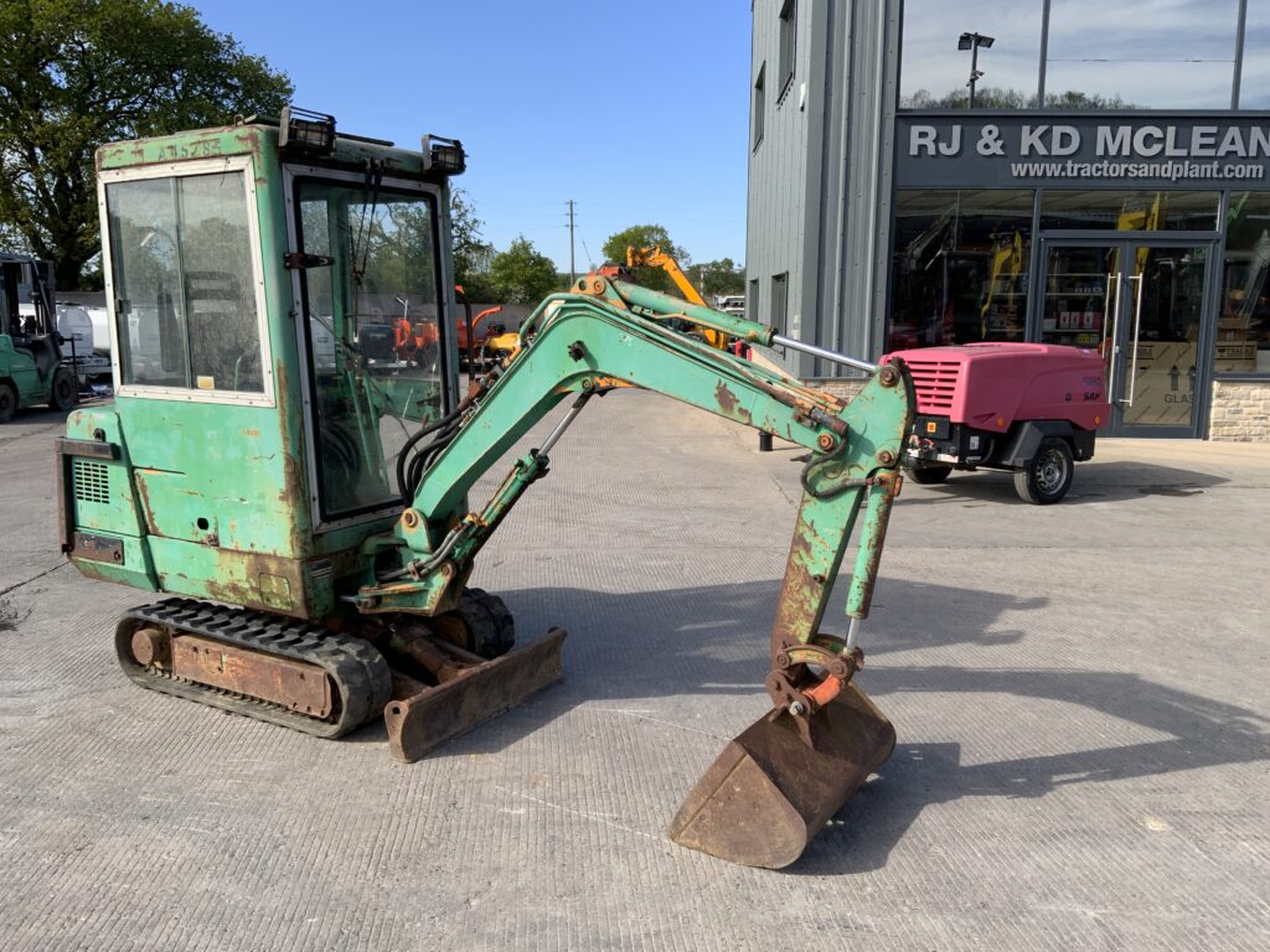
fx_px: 1064
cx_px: 635
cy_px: 476
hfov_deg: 61.7
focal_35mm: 29
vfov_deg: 48.2
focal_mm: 3
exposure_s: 1/1015
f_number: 1.8
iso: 16
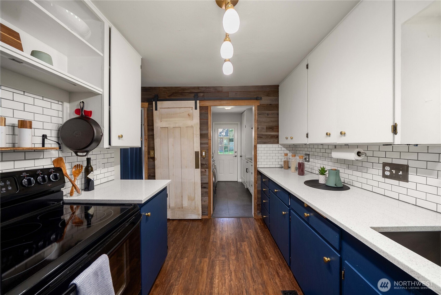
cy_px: 148
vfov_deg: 90.1
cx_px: 220
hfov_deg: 112.6
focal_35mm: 12
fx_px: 147
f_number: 7.1
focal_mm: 12
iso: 1000
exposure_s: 1/8
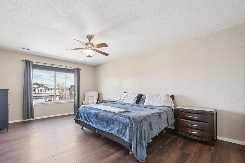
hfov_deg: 96.4
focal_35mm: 16
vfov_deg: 73.6
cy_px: 89
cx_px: 110
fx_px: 109
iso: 400
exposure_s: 1/10
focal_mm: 14
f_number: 11
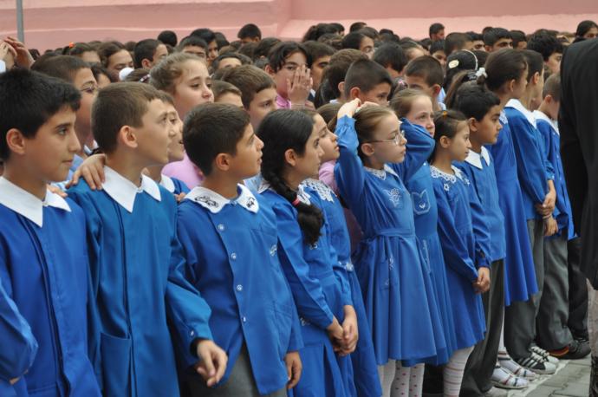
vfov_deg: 18.9
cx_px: 299
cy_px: 198
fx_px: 1194
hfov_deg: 28.1
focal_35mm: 72
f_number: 5.6
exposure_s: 1/125
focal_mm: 48
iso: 220
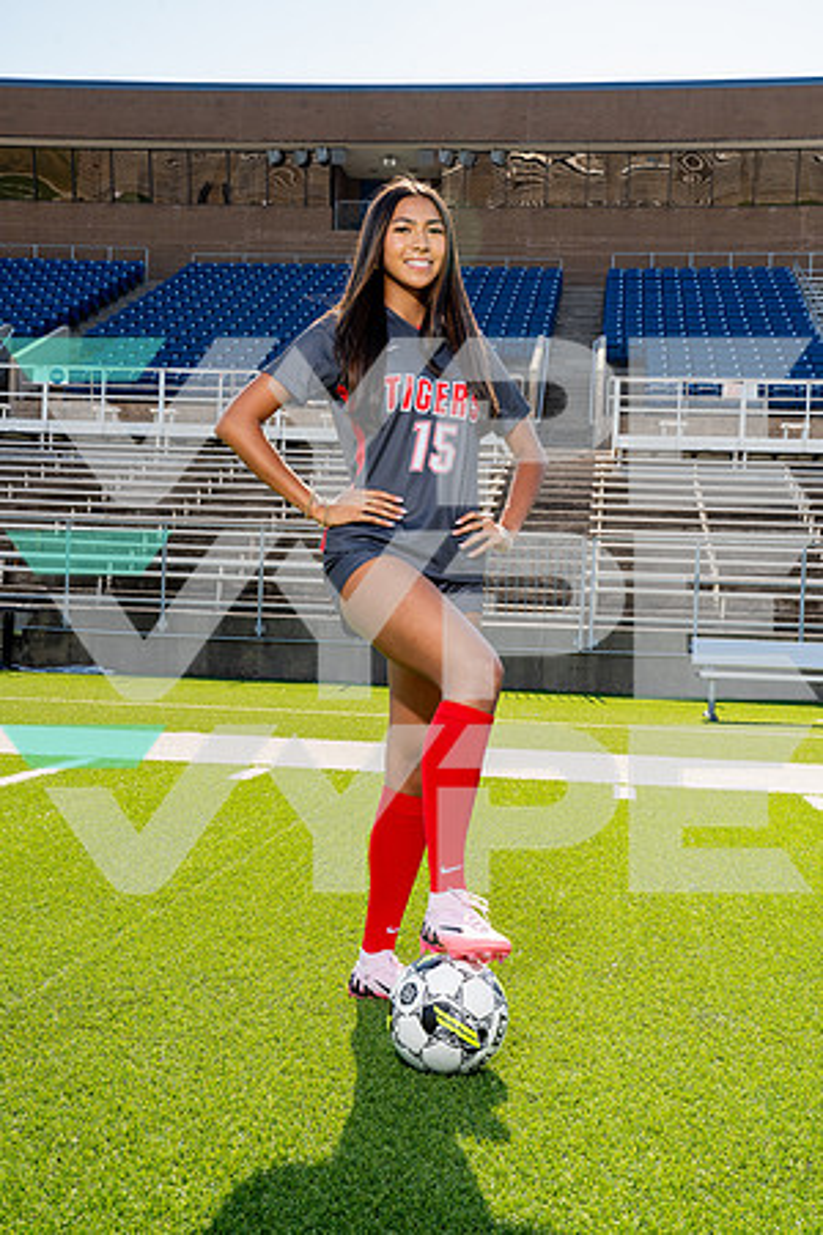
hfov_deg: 29.2
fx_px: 1577
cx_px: 412
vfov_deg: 42.7
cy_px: 618
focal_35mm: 46
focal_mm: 46
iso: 320
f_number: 10
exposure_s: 1/250
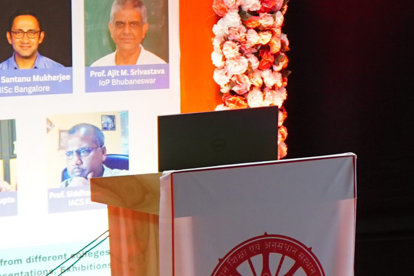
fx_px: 2208
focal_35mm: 192
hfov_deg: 10.2
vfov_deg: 7.1
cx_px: 680
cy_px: 81
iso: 1000
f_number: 4.5
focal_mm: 36
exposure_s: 1/60
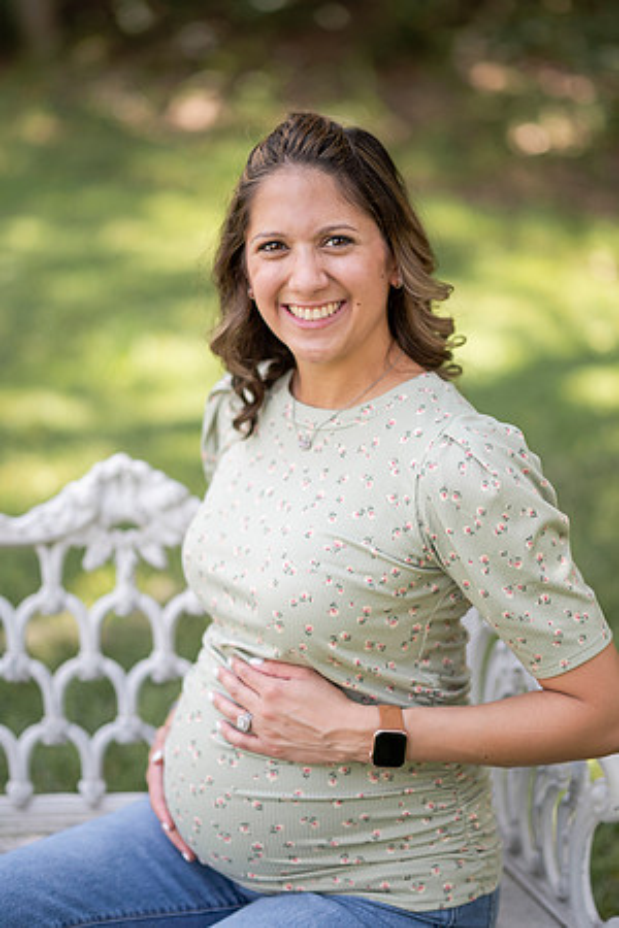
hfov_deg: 16.1
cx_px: 310
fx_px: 2192
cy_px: 464
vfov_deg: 23.9
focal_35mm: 85
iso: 320
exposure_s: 1/1600
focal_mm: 85
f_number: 2
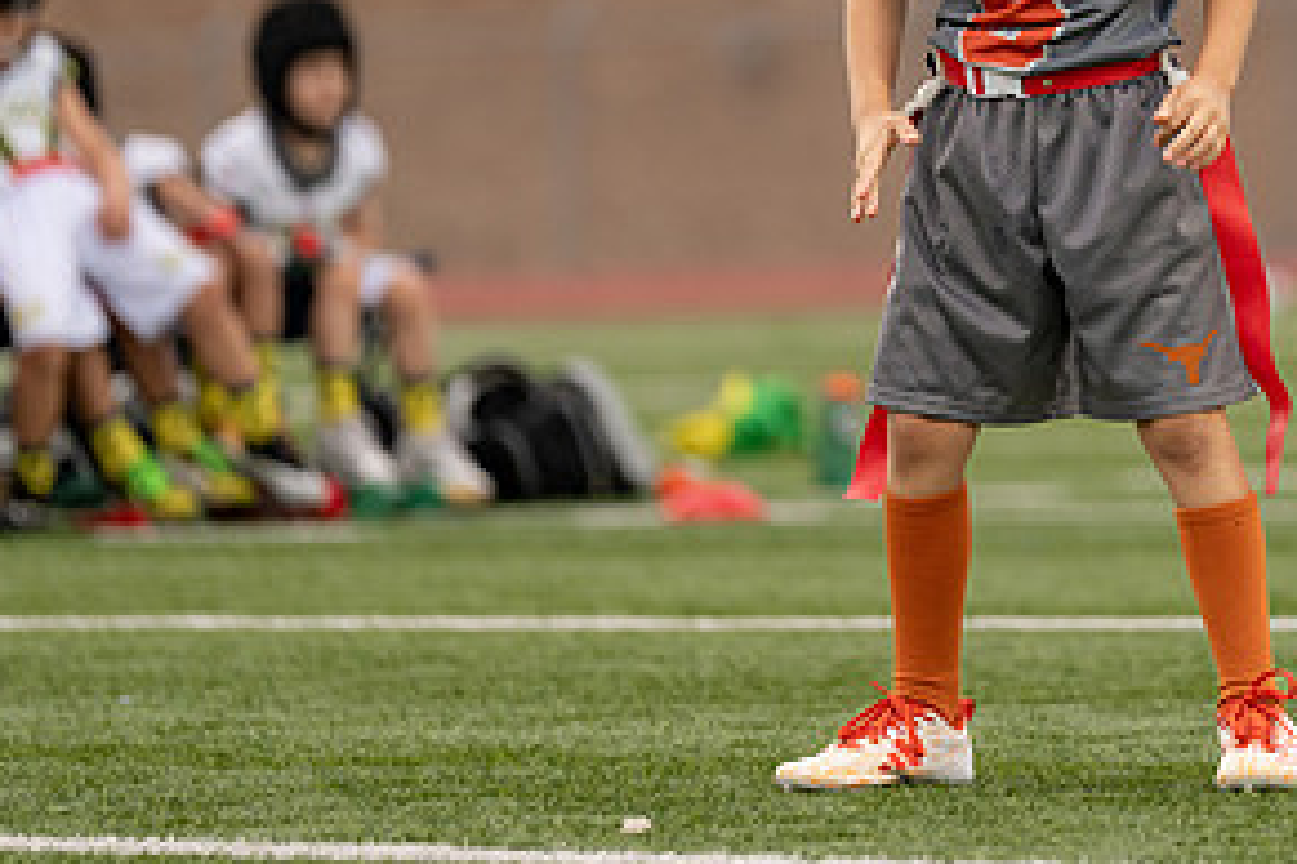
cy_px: 87
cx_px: 1065
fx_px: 14374
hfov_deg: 5.2
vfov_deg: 3.4
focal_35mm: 399
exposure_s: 1/1000
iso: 640
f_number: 2.8
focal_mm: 200
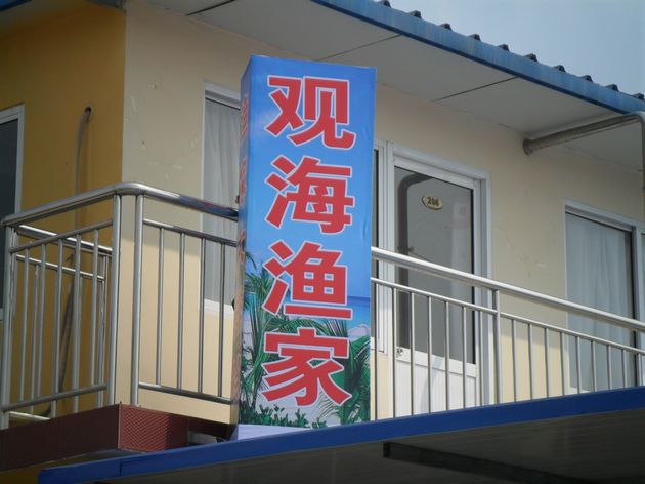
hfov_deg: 14.6
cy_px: 242
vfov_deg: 11.0
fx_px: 2514
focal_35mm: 135
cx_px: 322
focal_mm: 24.5
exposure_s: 1/500
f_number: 5.9
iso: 100
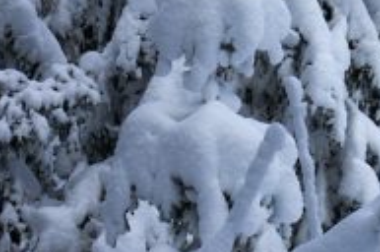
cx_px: 488
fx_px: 4184
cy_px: 35
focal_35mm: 397
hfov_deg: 5.2
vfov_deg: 3.4
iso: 100
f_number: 8
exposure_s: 1/80
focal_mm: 85
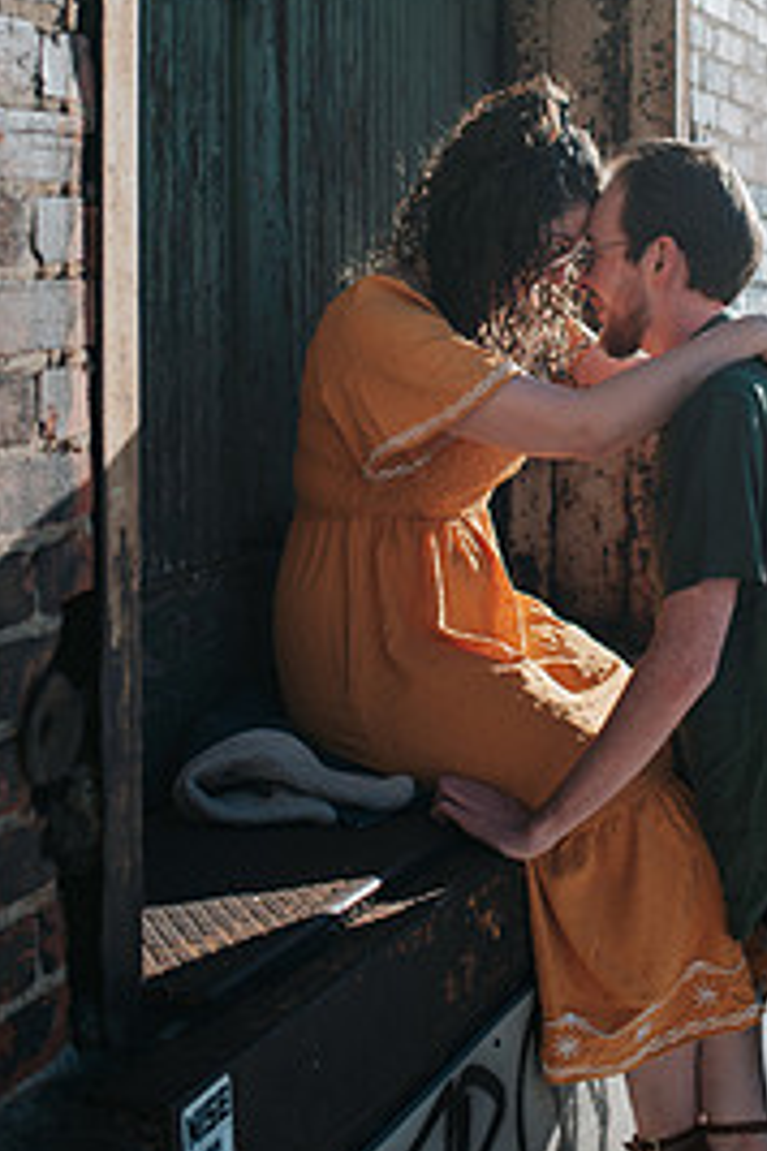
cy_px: 216
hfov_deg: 22.7
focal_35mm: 59
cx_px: 595
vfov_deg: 32.9
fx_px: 1885
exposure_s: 1/1250
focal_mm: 35
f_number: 3.2
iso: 160
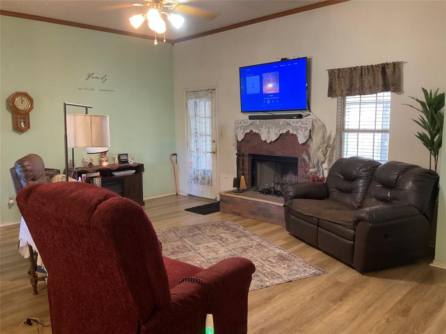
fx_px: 374
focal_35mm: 29
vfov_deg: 48.2
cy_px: 167
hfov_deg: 61.7
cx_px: 223
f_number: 1.8
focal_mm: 3
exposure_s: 1/40
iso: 250
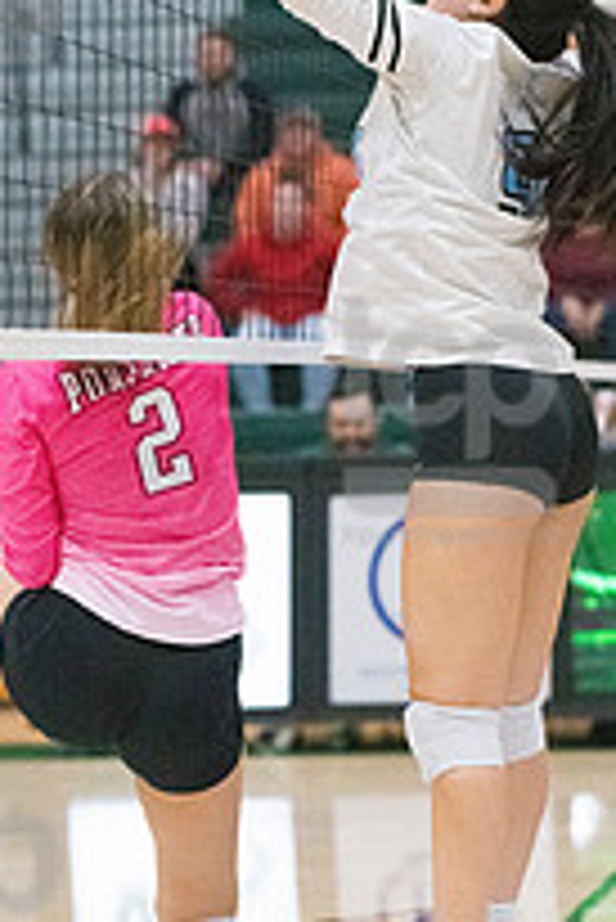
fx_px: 5176
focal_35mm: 202
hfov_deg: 6.8
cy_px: 423
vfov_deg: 10.2
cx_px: 450
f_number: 3.2
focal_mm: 92
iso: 8000
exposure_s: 1/1600
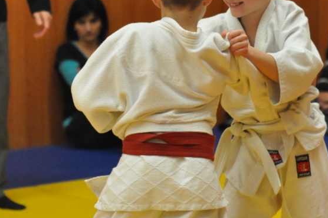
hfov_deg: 10.9
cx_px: 252
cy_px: 46
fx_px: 1719
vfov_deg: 7.2
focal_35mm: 189
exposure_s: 1/320
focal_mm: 70
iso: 2500
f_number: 2.8
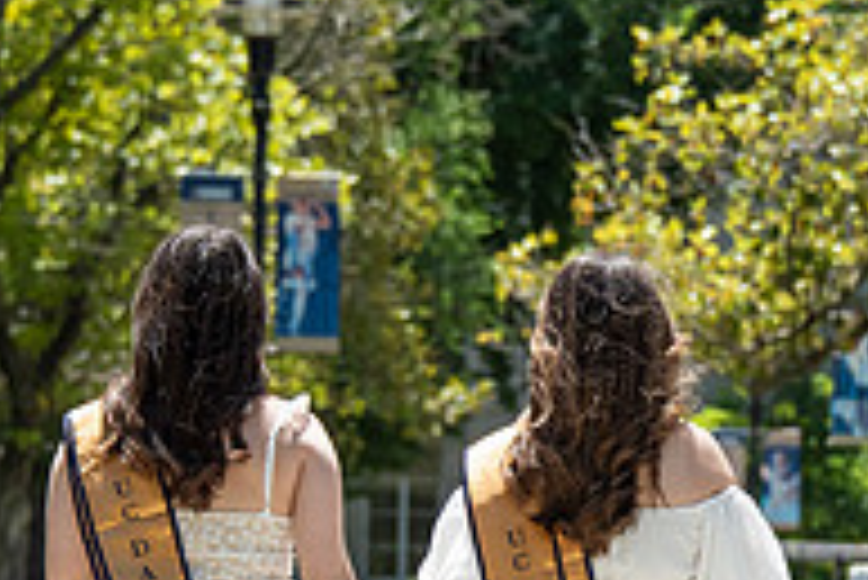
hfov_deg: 6.5
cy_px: 515
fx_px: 7625
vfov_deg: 4.4
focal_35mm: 316
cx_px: 720
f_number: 5.6
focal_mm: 105
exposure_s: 1/2500
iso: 500
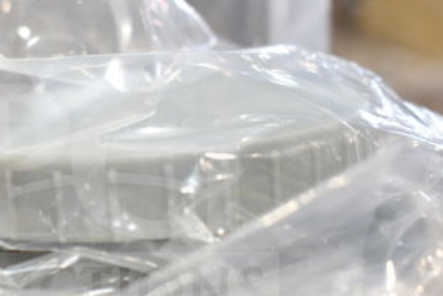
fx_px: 1157
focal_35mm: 94
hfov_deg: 21.5
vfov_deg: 14.5
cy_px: 204
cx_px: 108
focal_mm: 30
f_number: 4.2
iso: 360
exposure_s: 1/50
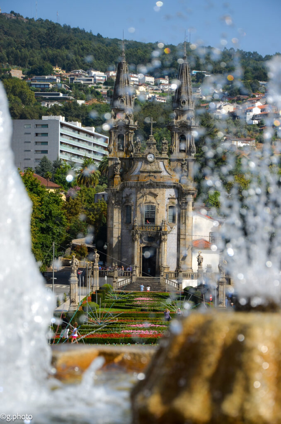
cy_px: 212
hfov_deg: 13.0
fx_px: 1235
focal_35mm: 105
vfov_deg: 19.5
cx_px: 140
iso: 100
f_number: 7.1
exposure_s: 1/800
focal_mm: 70
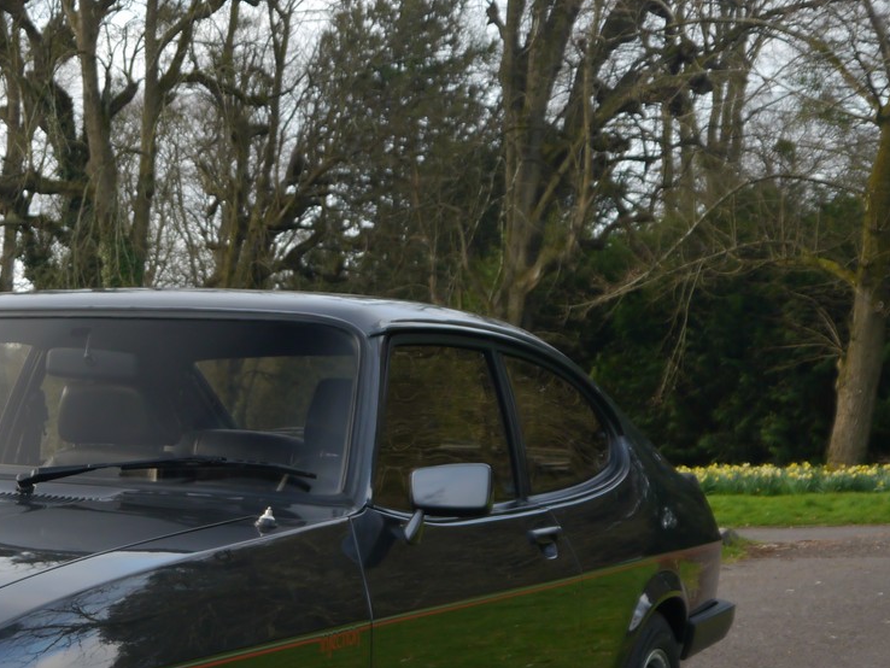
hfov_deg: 20.8
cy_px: 666
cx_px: 4
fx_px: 2340
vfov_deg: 15.9
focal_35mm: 91
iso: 160
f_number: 4.3
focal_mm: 21
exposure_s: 1/60
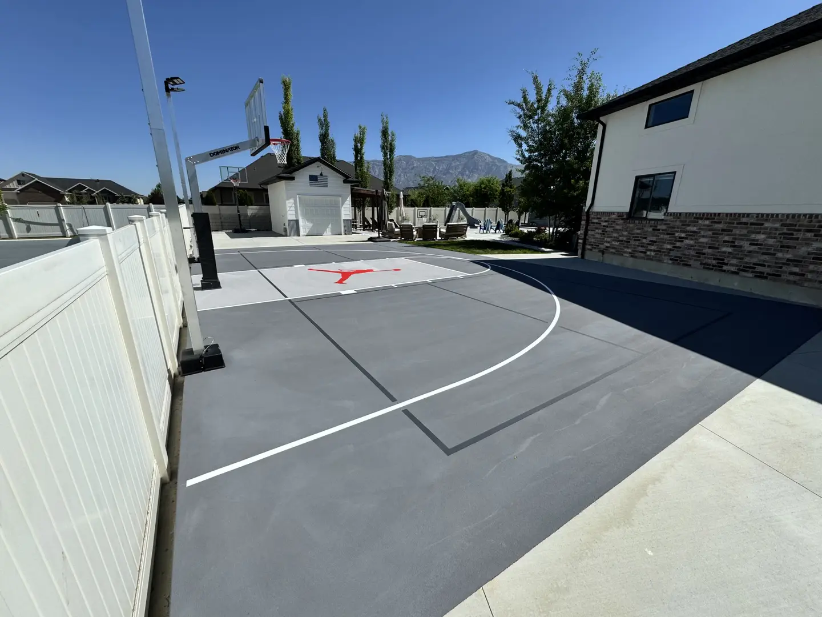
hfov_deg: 102.1
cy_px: 308
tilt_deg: -15.8
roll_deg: -0.2
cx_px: 411
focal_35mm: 14
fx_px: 332
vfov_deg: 85.7
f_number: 2.2
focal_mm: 2.22
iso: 50
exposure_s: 1/3390
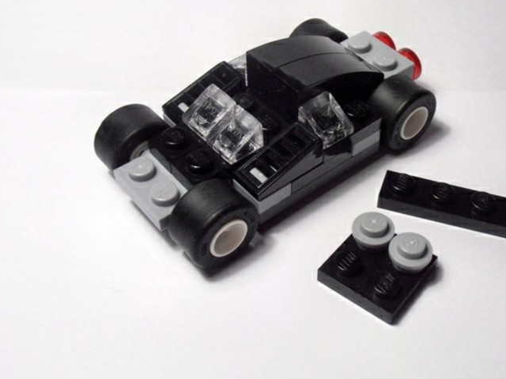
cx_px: 319
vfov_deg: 28.0
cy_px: 176
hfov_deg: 36.6
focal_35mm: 52
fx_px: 760
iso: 80
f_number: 3.9
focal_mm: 6.61
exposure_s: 1/50
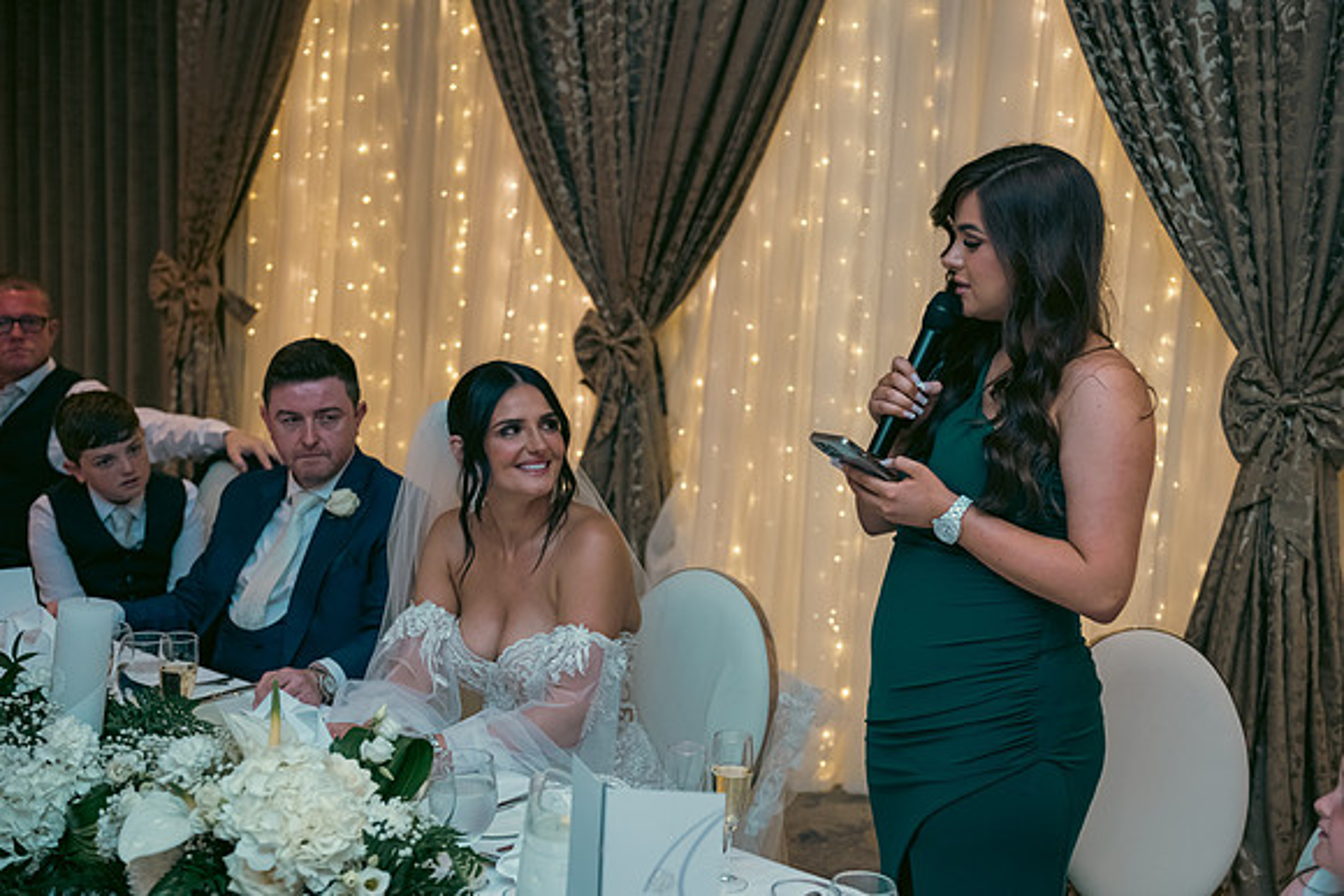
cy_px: 448
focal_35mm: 50
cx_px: 672
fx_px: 1867
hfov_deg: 39.6
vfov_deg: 27.0
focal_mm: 50
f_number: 3.5
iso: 800
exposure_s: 1/160
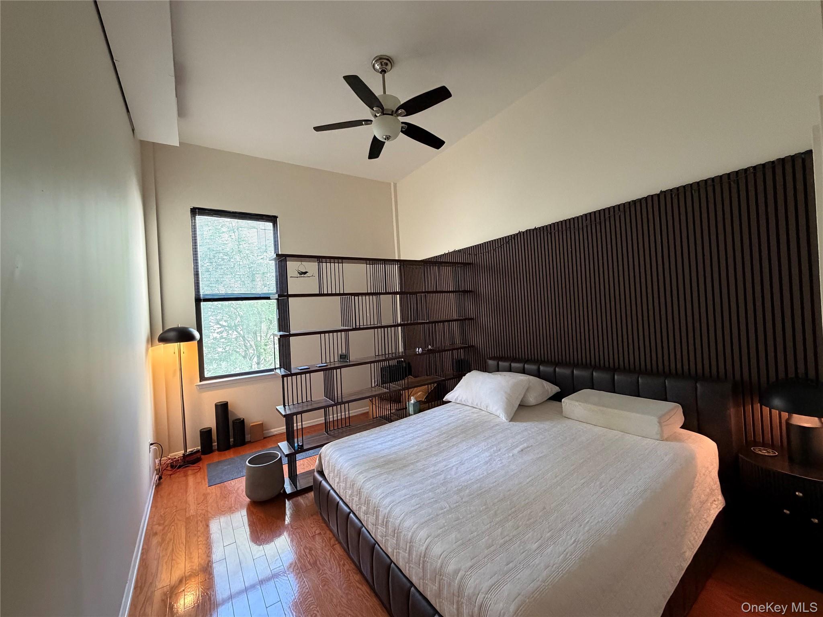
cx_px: 412
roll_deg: +3.0
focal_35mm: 14
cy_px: 308
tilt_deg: +0.7
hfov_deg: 102.1
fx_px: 333
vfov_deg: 85.7
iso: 500
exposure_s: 1/60
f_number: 2.2
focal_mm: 2.22
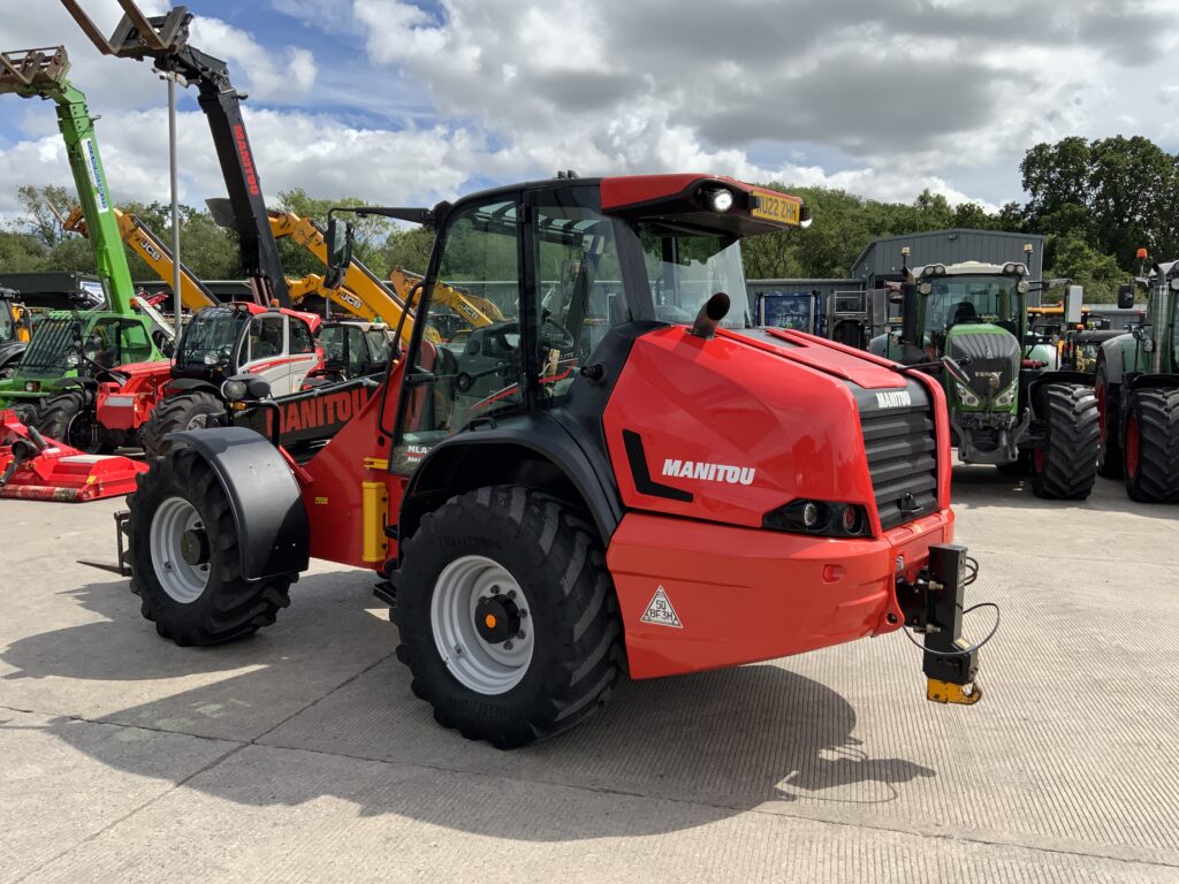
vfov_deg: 48.2
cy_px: 442
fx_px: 988
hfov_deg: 61.7
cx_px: 590
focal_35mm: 29
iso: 16
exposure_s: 1/1675
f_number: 1.8
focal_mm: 3
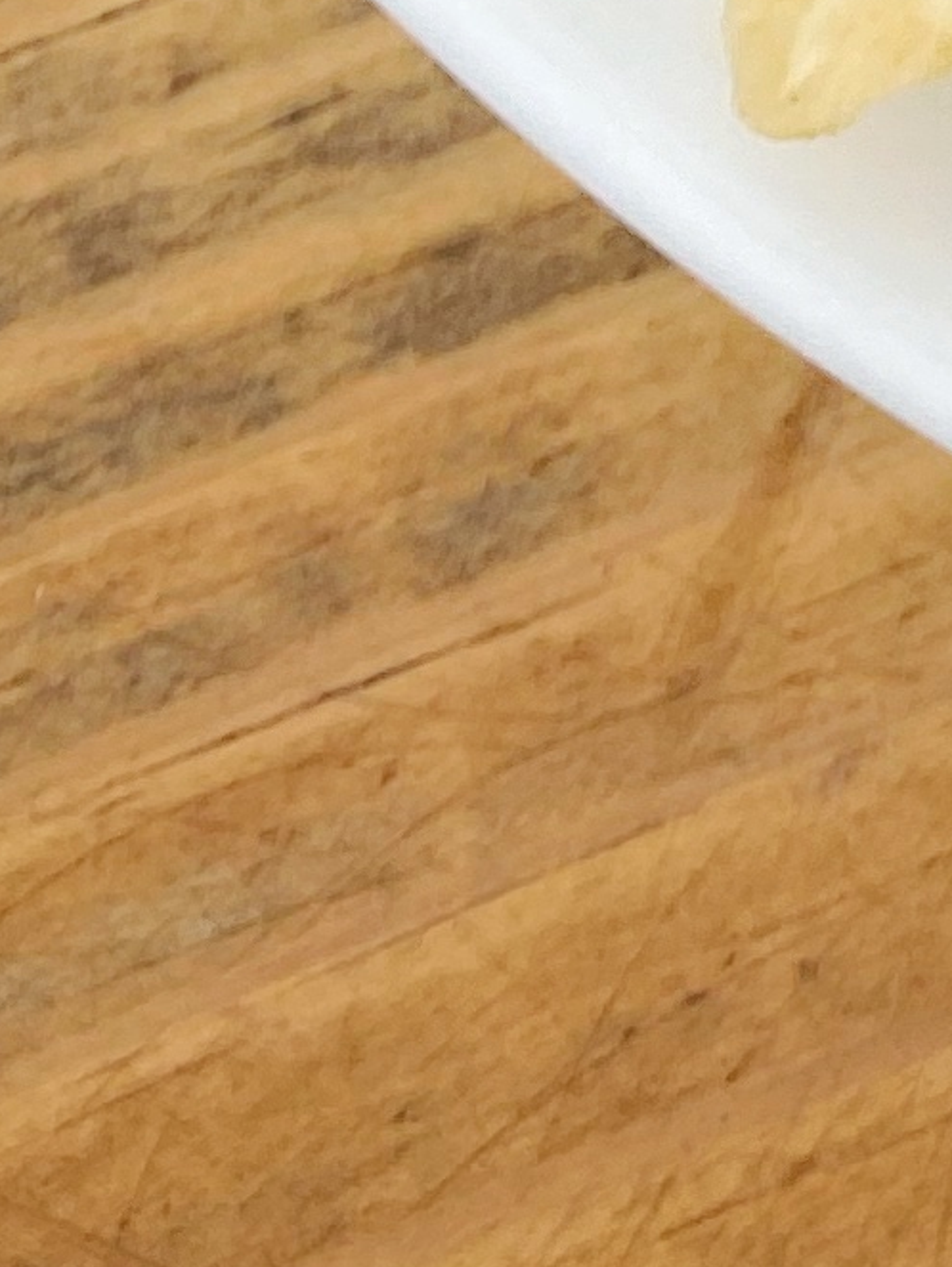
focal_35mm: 158
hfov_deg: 8.1
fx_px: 5788
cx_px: 2846
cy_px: -2383
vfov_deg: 9.9
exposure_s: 1/644
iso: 32
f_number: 1.8
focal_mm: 4.25
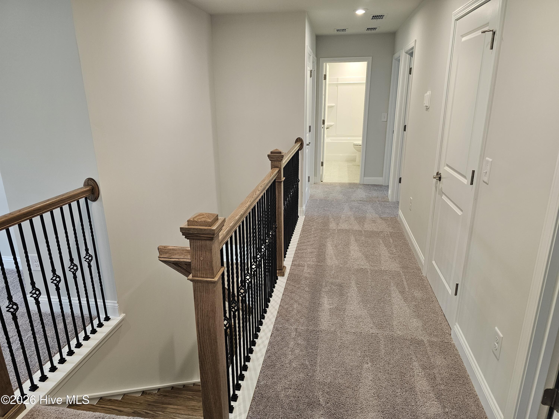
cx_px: 280
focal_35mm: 23
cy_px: 210
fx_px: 371
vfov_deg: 58.9
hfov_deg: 73.9
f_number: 1.7
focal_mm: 6.3
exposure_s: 1/120
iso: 160
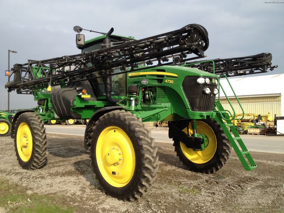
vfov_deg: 40.7
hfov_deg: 52.6
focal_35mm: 35
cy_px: 106
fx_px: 287
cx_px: 142
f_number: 2.4
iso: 64
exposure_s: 1/767
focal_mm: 4.28
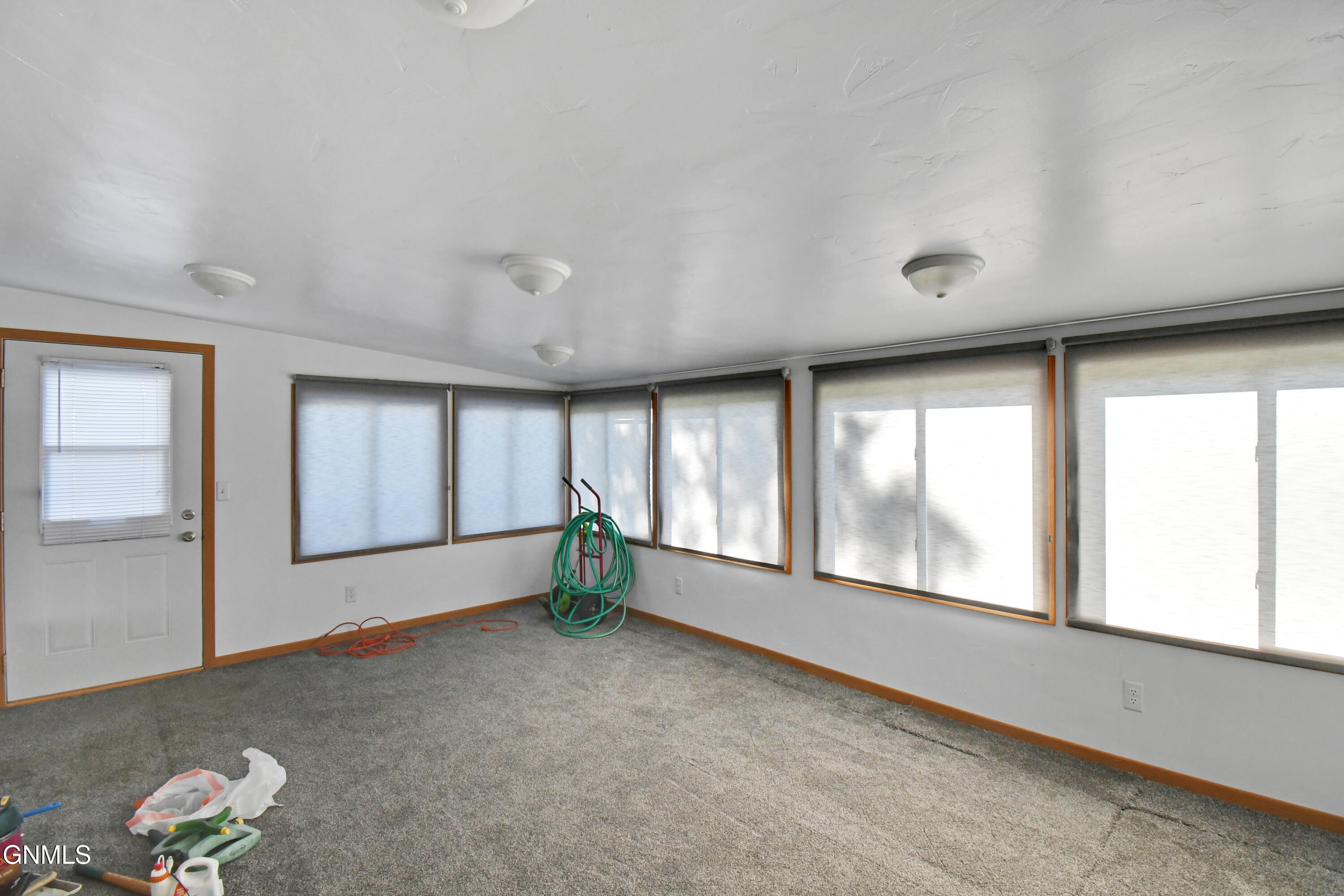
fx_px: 560
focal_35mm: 15
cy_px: 448
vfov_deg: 77.3
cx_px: 672
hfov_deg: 100.4
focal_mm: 10
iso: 3200
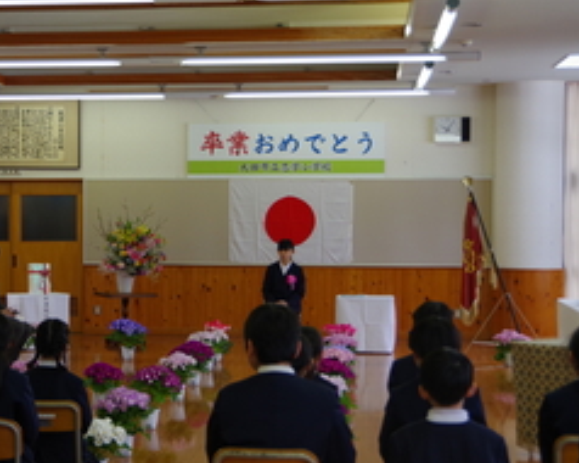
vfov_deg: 18.0
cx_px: 125
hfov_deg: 22.2
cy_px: 241
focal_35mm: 85
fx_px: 1455
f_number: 4.5
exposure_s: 1/80
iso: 400
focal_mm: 36
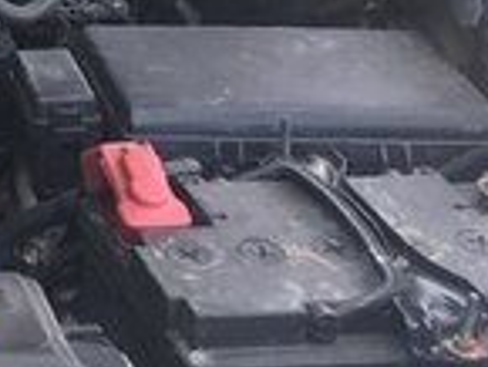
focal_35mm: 132
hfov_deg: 12.7
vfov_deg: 10.4
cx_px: -545
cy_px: -359
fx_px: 1862
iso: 32
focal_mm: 4.15
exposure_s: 1/100
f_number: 2.2
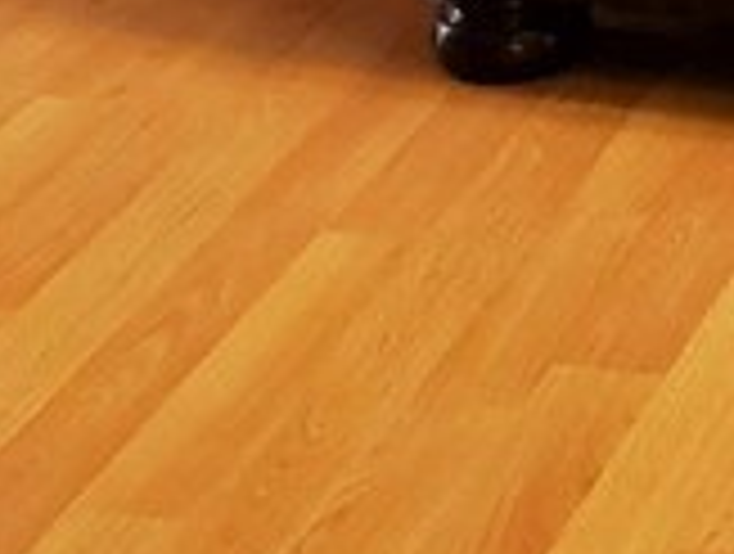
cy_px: -910
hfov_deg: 11.4
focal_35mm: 163
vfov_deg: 8.2
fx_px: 3464
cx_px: 1243
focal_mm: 4.3
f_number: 1.5
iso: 250
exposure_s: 1/24
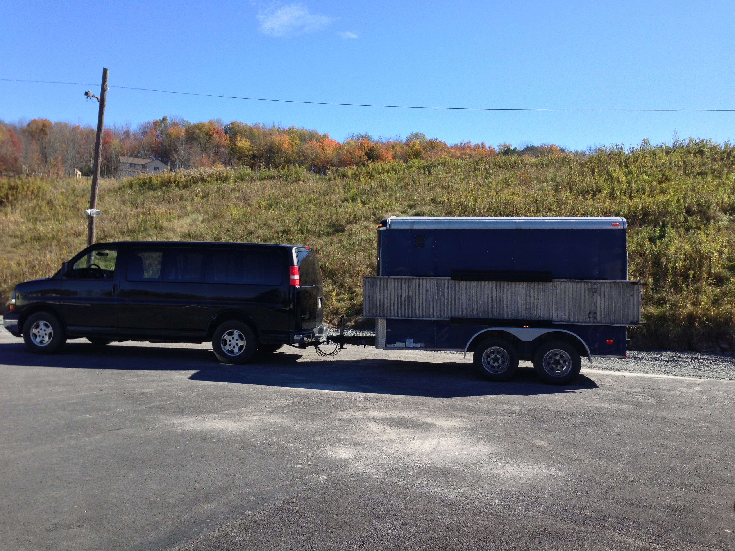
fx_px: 701
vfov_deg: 42.9
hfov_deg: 55.4
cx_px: 368
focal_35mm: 33
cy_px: 276
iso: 50
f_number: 2.4
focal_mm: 4.12
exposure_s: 1/809
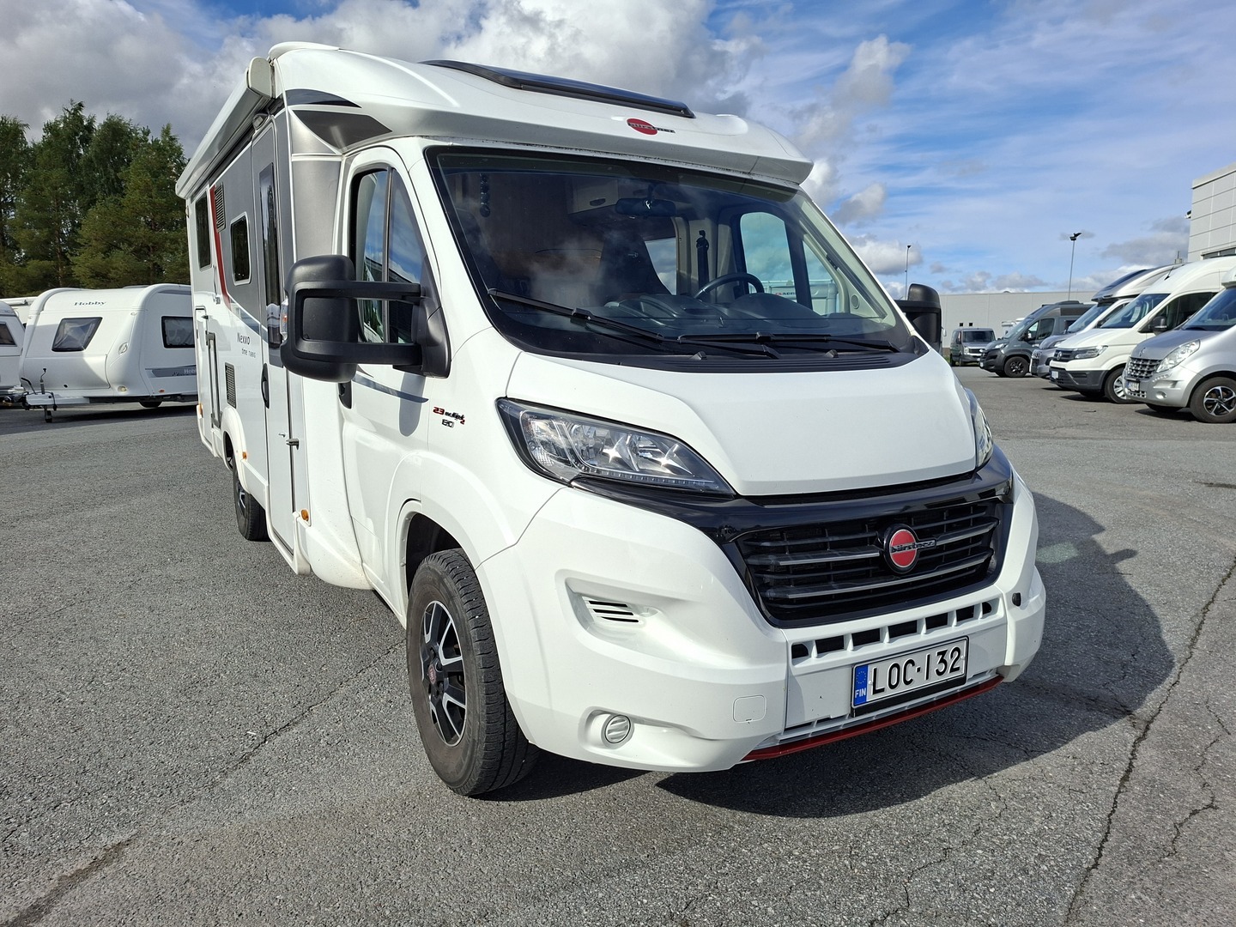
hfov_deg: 73.9
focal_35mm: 23
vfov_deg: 58.9
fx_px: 821
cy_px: 464
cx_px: 618
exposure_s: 1/2646
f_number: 1.8
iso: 50
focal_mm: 5.54
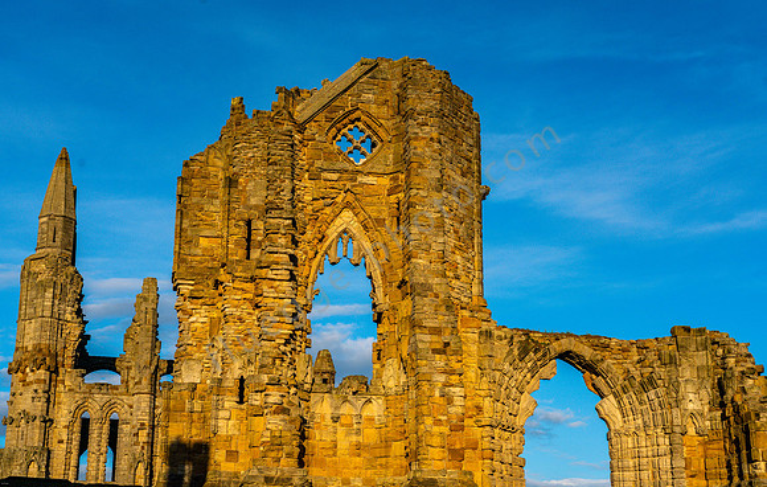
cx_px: 389
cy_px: 245
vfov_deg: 23.8
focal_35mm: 55
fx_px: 1154
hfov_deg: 36.8
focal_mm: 52
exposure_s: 1/640
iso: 100
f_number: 8
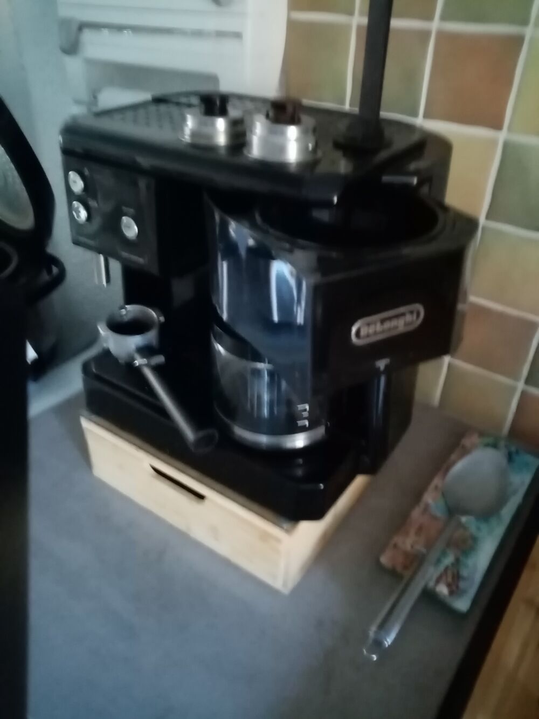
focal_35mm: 26
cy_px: 360
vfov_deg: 67.3
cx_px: 270
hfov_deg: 53.1
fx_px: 540
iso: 3212
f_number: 1.8
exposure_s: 1/12.5
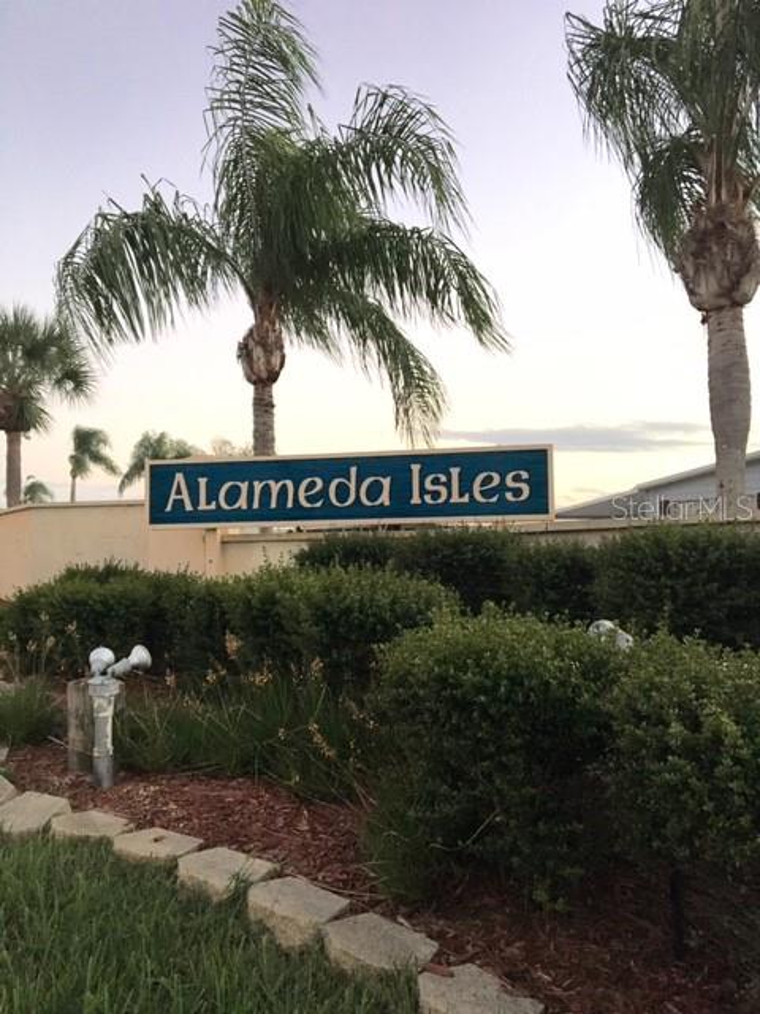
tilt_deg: +4.1
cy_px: 507
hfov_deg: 48.2
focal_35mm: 29
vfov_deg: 61.7
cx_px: 380
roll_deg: +1.3
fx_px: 849
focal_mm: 4.15
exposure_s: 1/30
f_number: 2.2
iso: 100
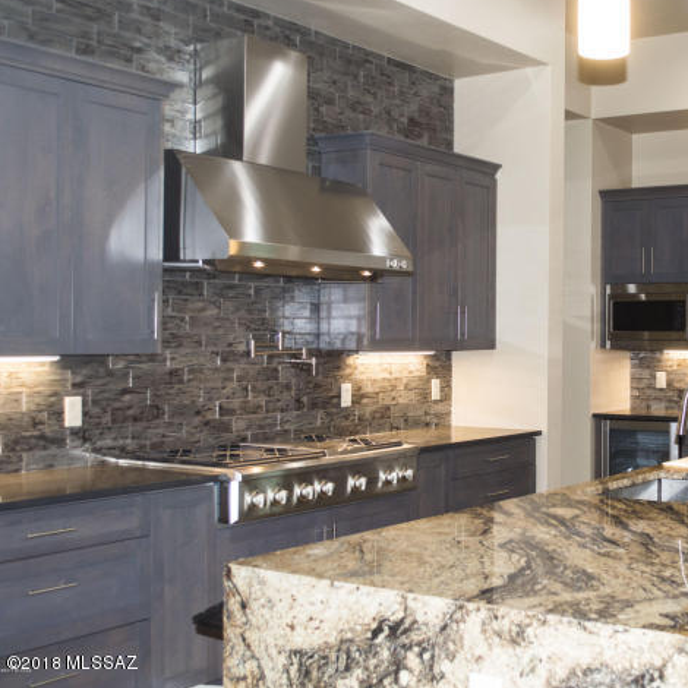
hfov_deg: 35.2
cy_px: 341
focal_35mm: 47
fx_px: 1057
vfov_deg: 36.1
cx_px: 527
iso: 400
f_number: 4
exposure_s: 1/80
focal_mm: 24
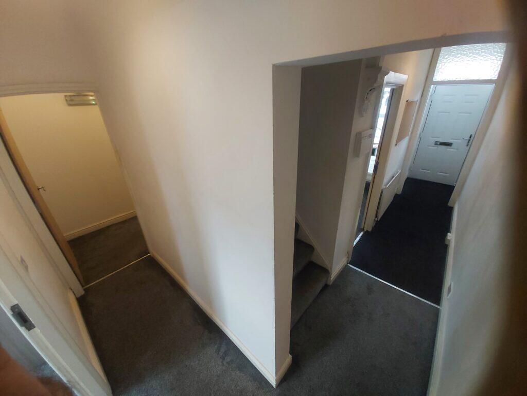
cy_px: 198
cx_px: 264
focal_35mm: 13
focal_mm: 1.42
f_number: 2.2
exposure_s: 1/50
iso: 64
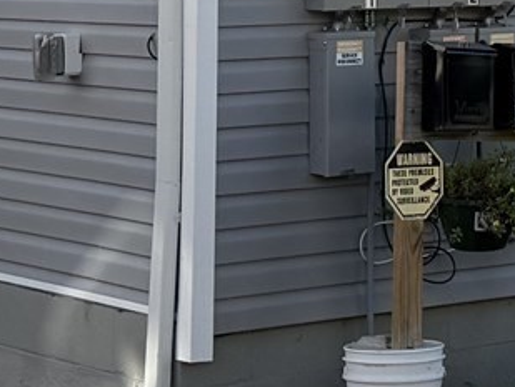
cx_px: 468
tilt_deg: +8.1
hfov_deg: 12.3
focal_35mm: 159
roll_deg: +0.2
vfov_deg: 8.7
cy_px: -452
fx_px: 2366
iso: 80
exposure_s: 1/3953
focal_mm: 6.76
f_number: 1.78
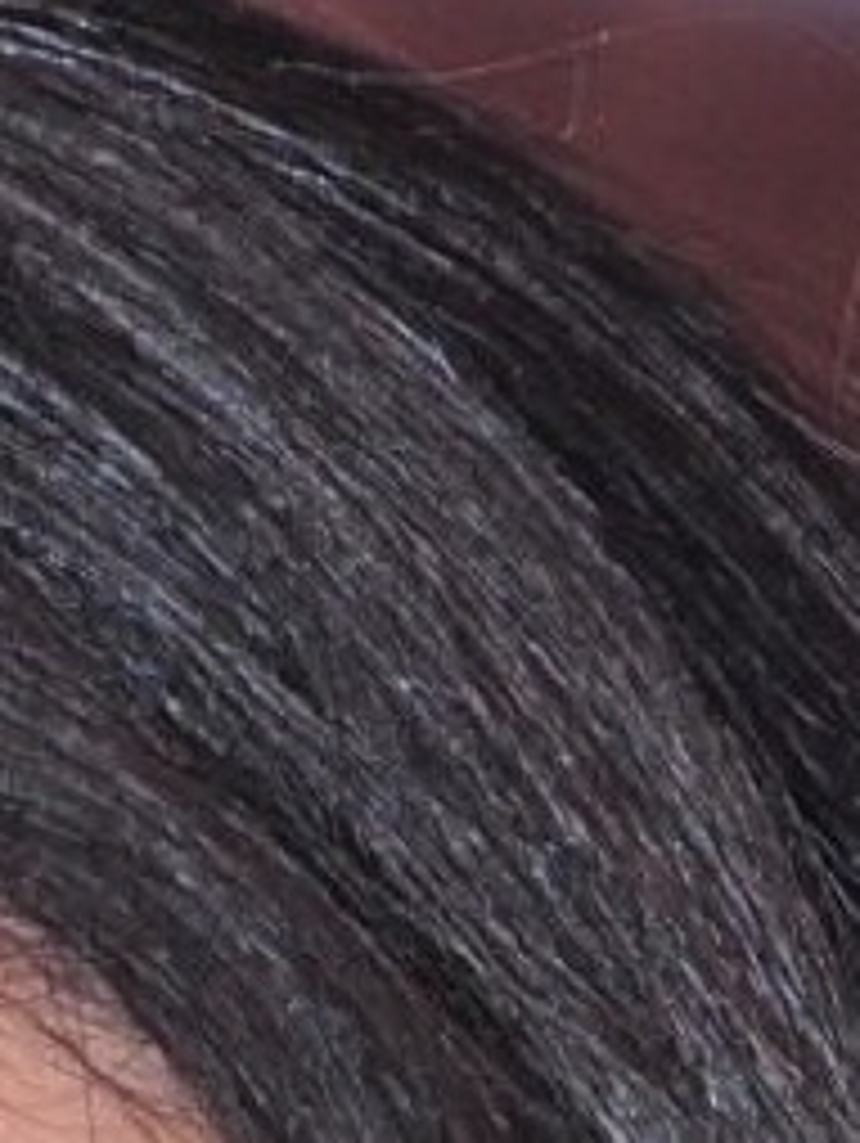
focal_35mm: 2152
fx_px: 71166
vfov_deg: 0.9
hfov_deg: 0.7
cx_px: -68
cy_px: 4010
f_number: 10
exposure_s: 1/125
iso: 500
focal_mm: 210
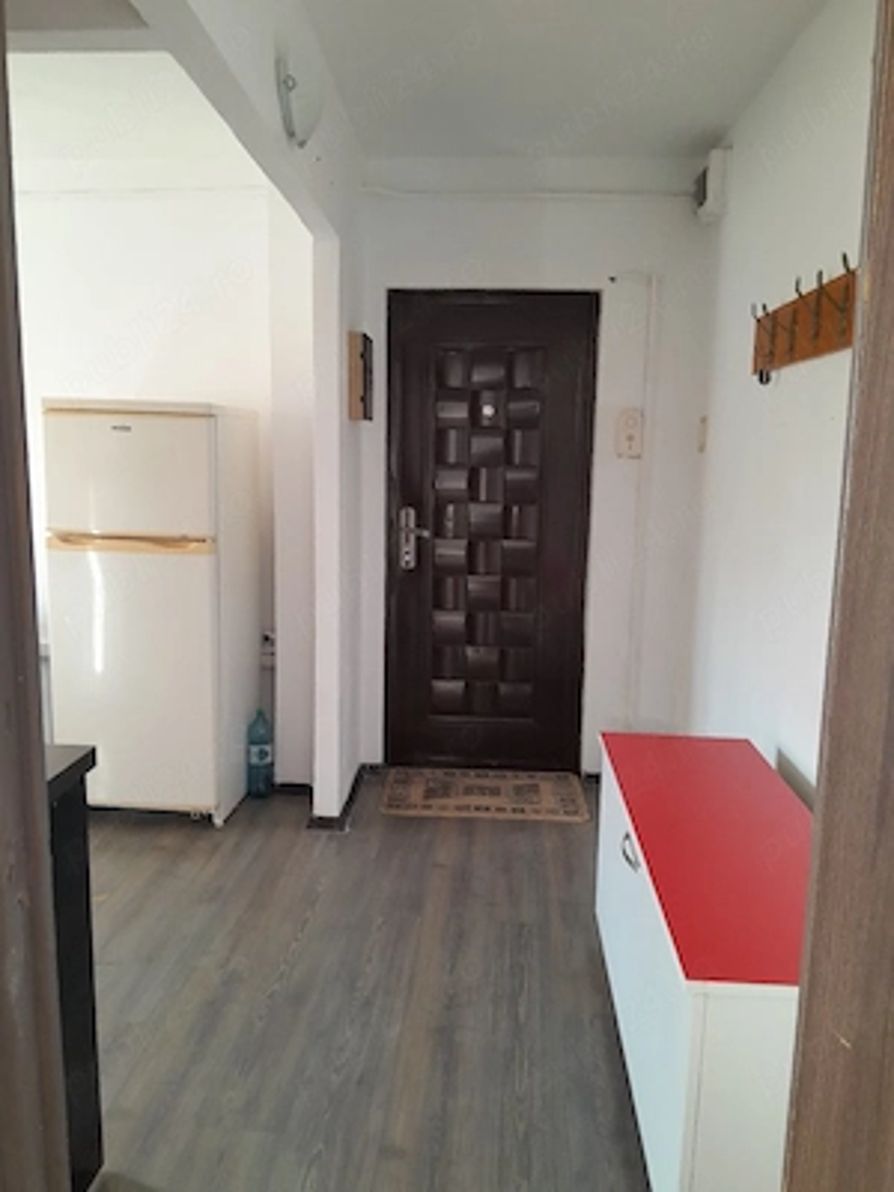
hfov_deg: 53.1
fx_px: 895
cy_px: 596
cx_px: 447
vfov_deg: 67.3
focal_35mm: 26
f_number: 1.8
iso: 200
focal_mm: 3.98
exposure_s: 1/60.2
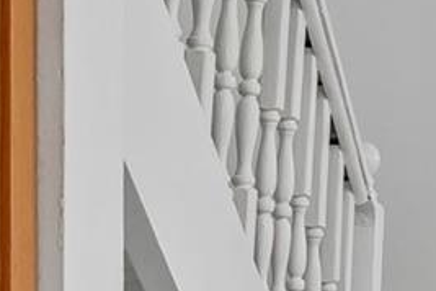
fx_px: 1090
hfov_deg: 12.7
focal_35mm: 90
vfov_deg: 15.1
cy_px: 235
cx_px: 1203
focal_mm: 10
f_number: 8
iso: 250
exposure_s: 1/30
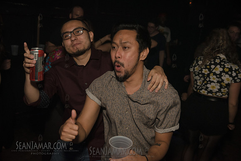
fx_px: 254
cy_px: 80
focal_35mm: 38
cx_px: 120
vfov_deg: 35.1
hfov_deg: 50.7
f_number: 4.5
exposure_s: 1/320
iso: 2000
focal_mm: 38
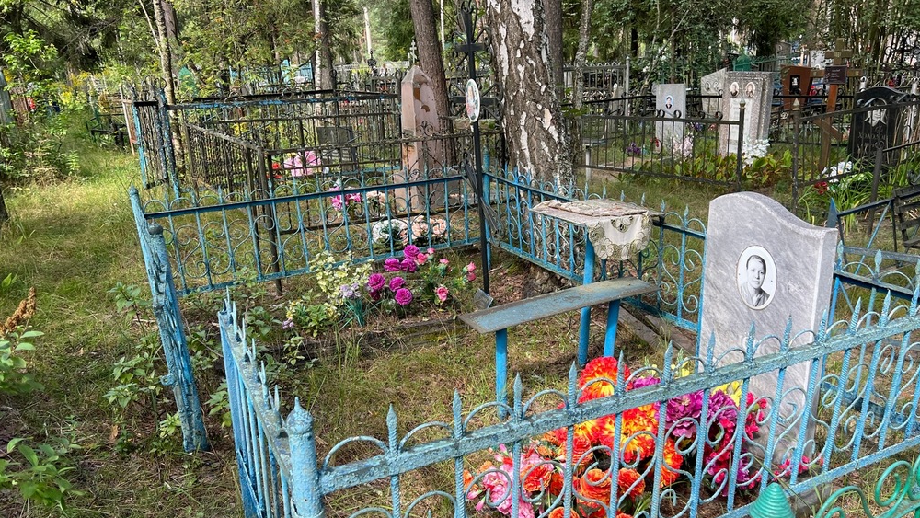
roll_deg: -3.0
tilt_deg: -23.3
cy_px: 294
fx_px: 708
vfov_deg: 40.1
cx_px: 468
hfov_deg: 66.0
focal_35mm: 29
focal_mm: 5.7
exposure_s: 1/367
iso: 50
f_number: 1.5
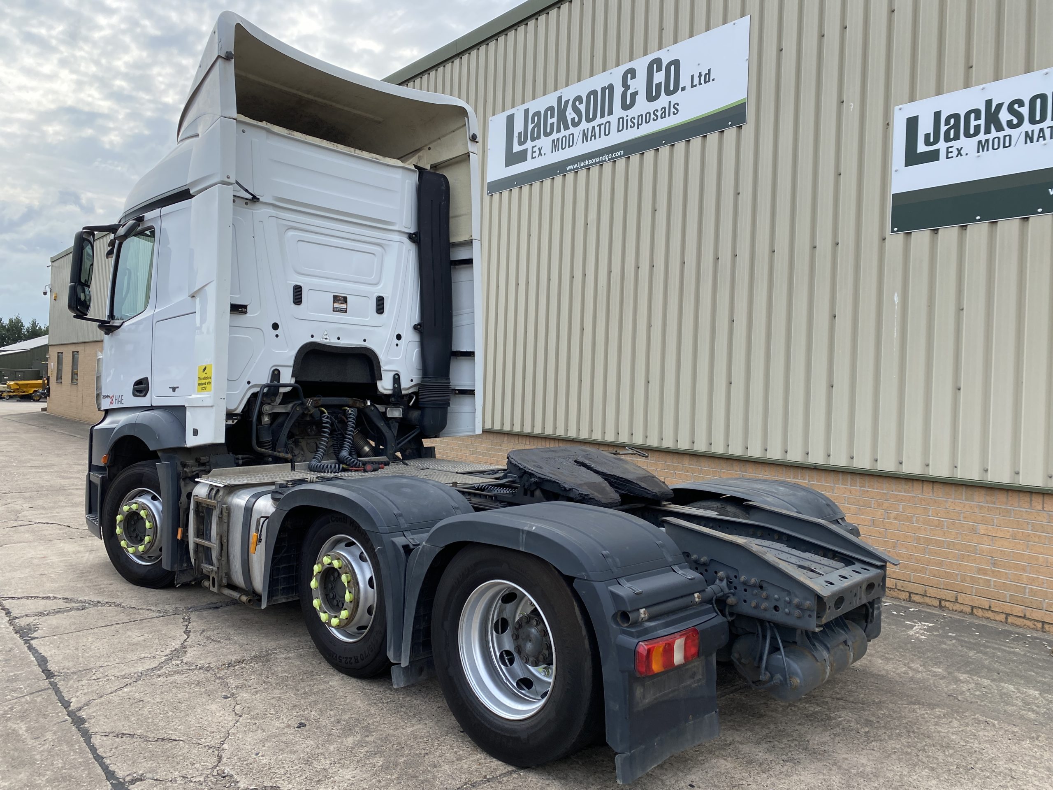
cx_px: 526
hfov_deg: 67.3
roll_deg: -1.7
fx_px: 791
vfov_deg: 53.1
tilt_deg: +2.3
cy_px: 395
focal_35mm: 26
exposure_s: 1/1429
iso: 32
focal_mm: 4.25
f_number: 1.8
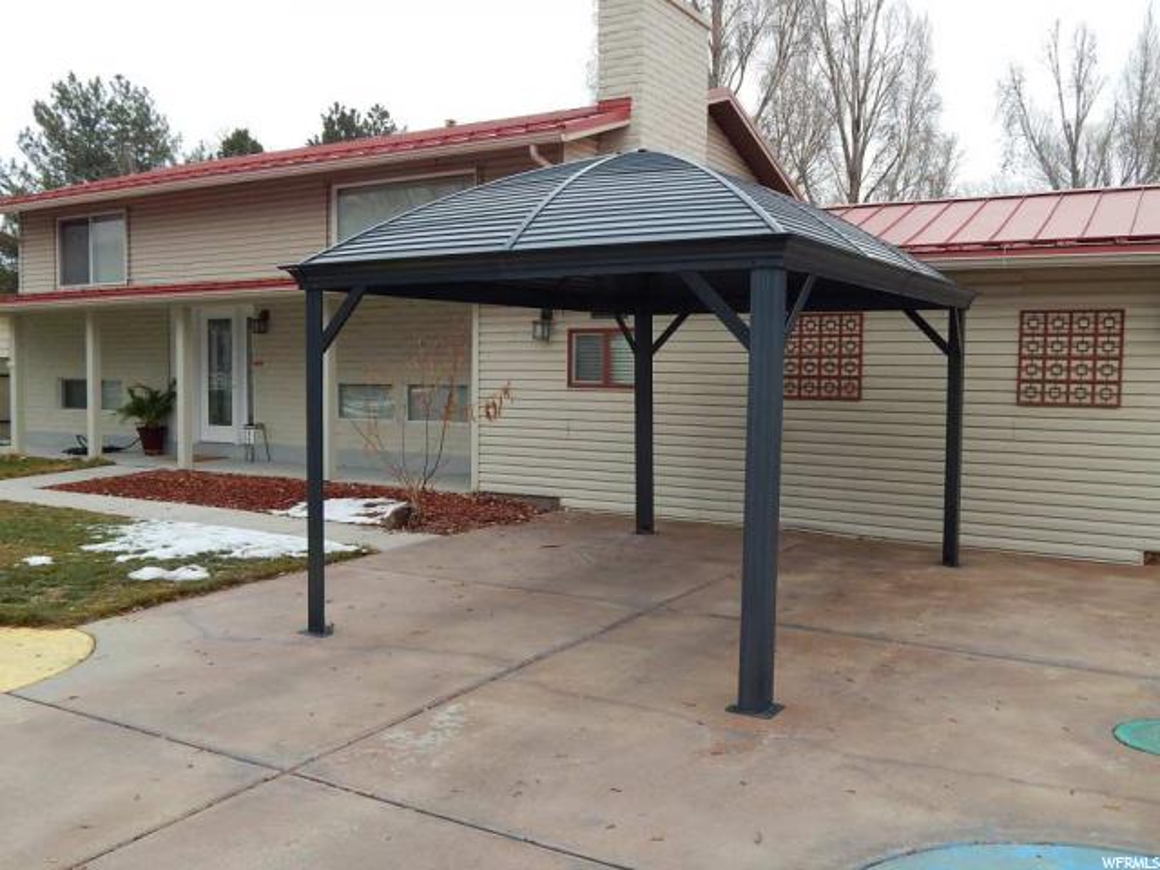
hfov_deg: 58.4
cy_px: 435
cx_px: 580
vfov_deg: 45.4
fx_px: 1039
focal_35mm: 31
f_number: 3.2
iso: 125
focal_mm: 5.6
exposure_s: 1/400
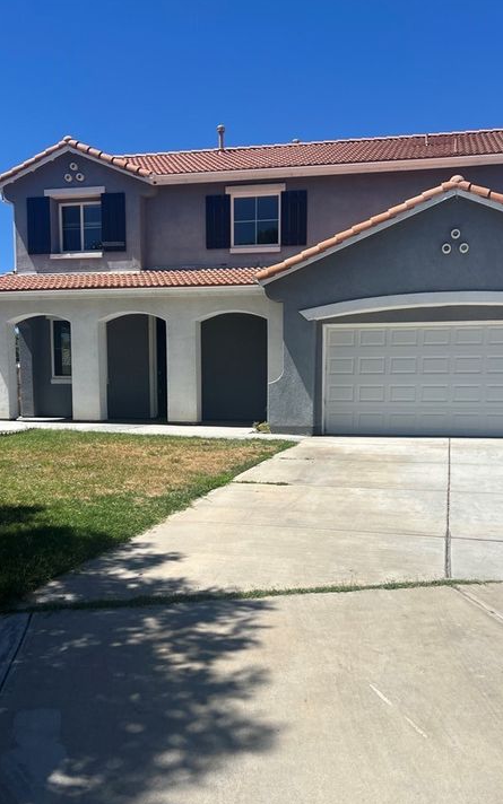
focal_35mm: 33
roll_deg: -0.7
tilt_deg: -5.0
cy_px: 459
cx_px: 288
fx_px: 724
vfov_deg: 57.9
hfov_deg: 38.2
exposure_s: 1/5882
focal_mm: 5.7
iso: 50
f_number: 1.5
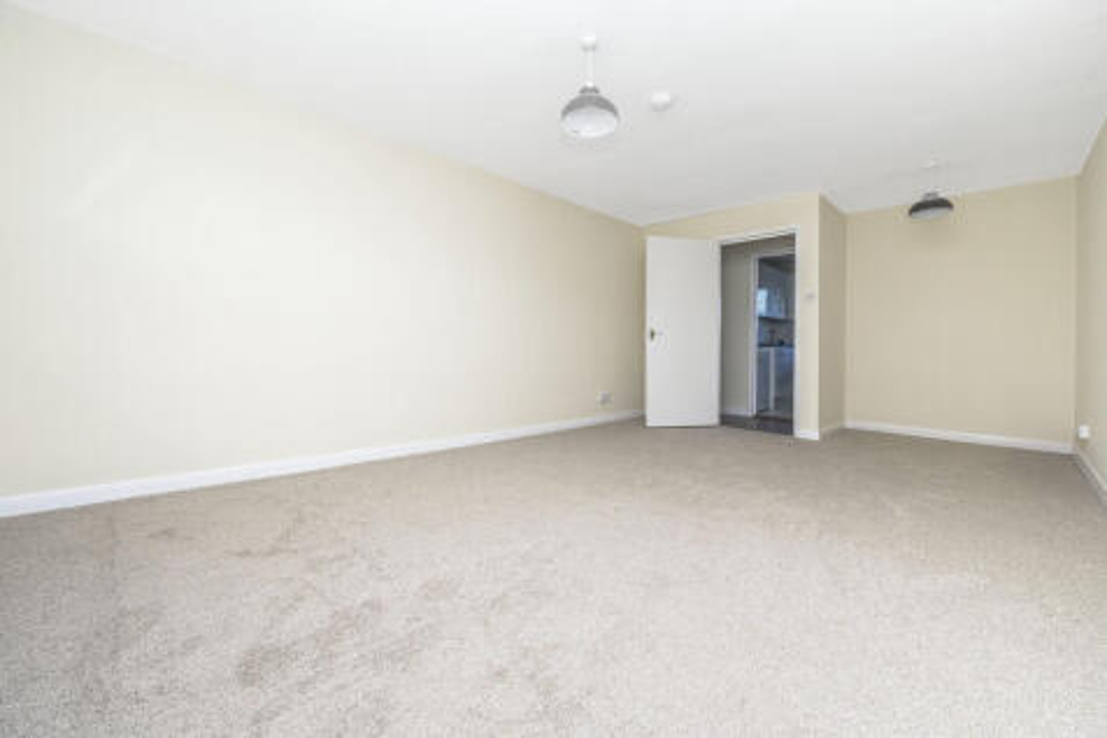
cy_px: 369
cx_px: 554
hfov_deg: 104.3
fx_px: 430
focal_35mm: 14
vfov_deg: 81.2
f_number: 7.1
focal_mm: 14
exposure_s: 1/160
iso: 400
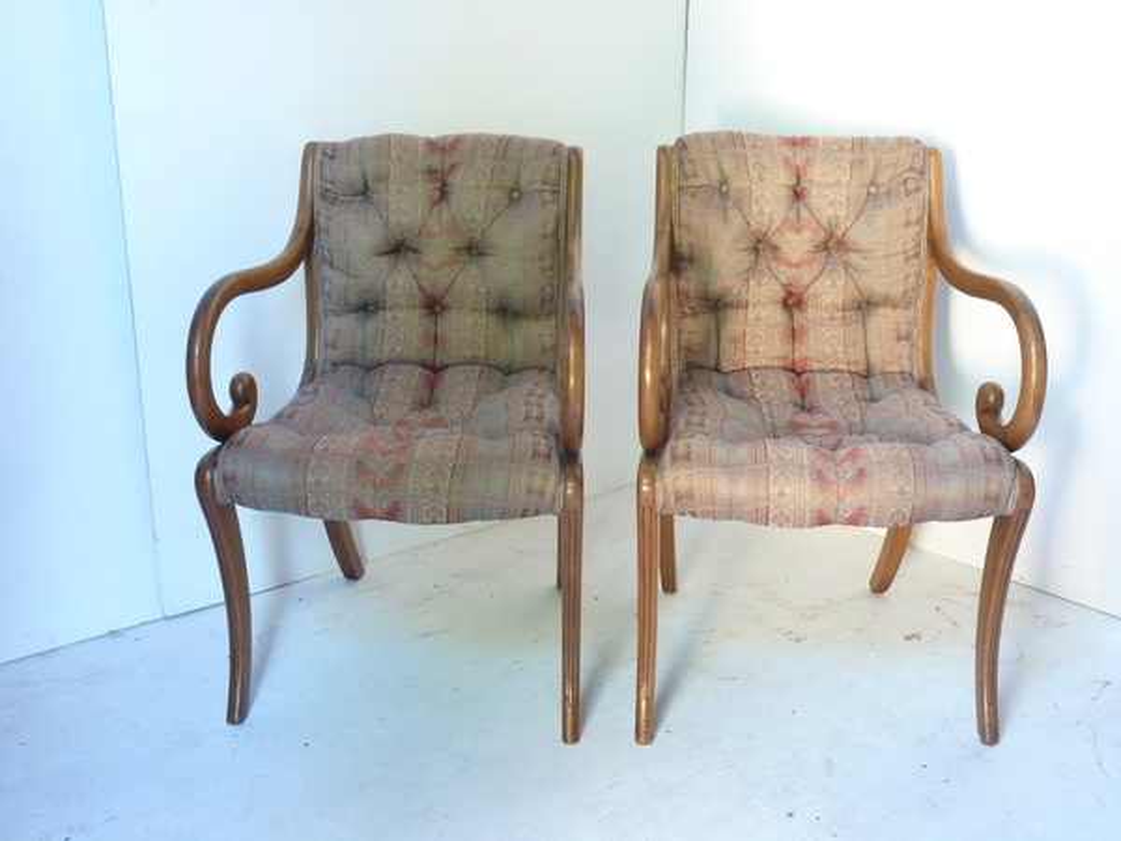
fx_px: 1554
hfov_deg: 39.7
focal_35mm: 48
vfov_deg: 30.3
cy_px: 420
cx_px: 560
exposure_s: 1/15
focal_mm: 7.9
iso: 400
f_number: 3.8
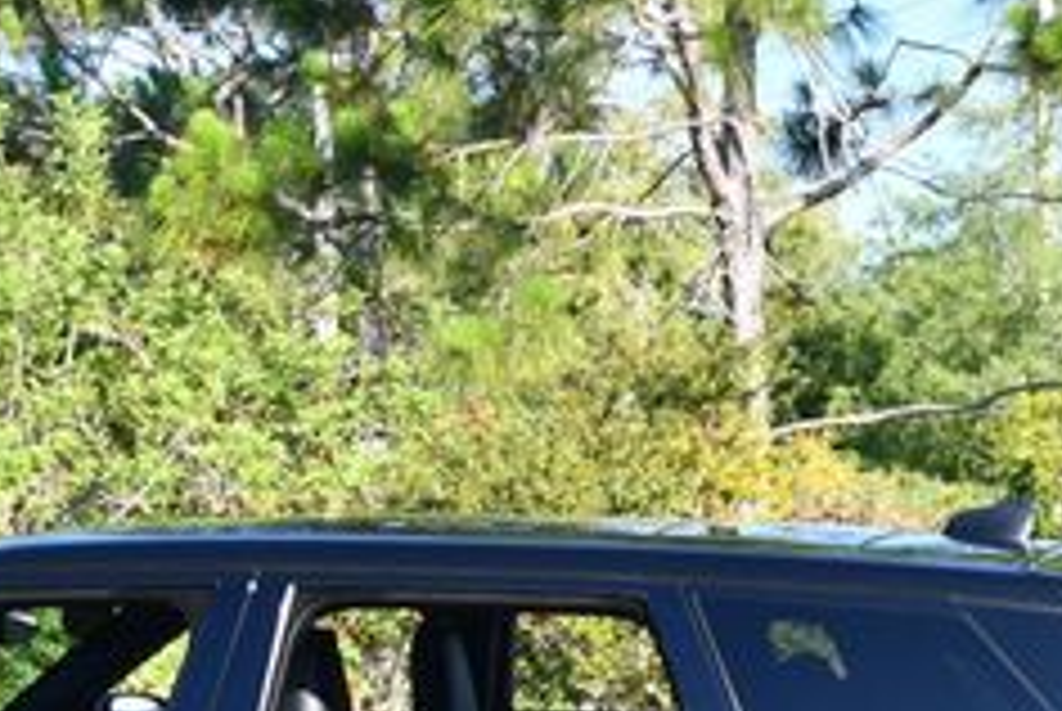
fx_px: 4490
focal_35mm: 152
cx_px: 216
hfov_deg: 13.4
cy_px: 778
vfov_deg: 9.0
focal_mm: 28
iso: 200
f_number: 6.3
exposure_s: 1/250
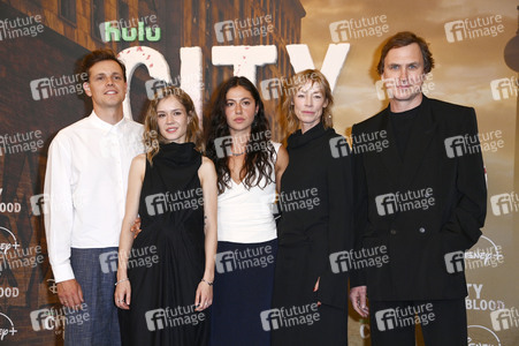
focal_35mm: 70
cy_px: 173
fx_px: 1008
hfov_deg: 28.9
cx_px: 260
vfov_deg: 19.4
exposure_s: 1/320
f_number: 5.6
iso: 1000
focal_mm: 70
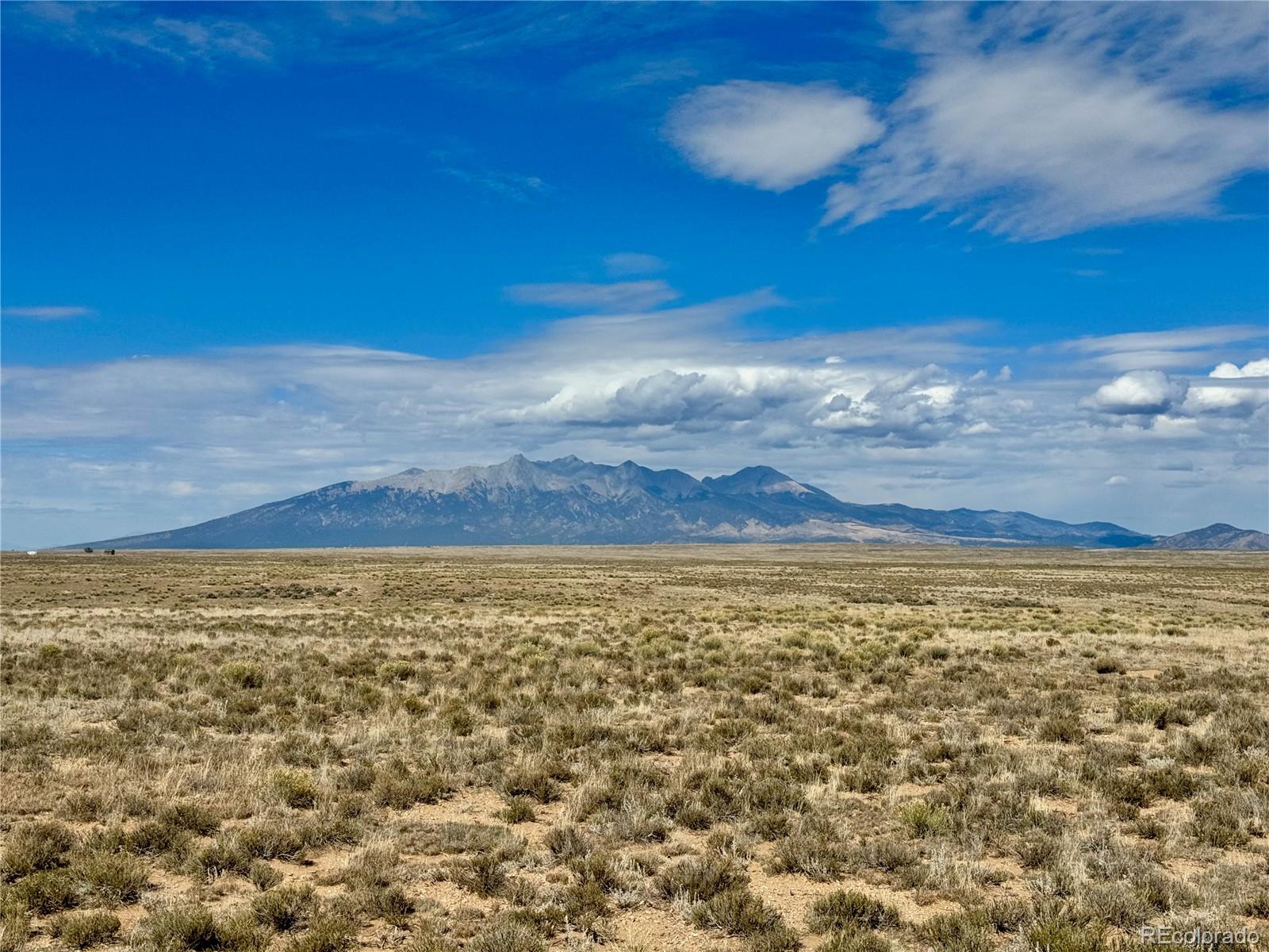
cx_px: 634
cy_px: 476
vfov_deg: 30.3
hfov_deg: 39.7
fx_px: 1760
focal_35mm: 48
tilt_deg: +2.2
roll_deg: -1.1
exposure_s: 1/10526
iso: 64
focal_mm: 6.76
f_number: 1.78
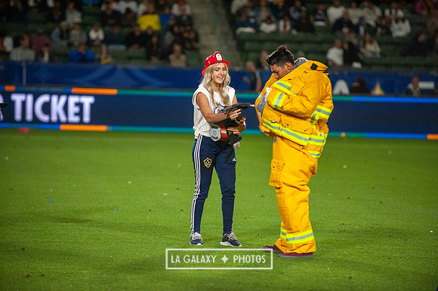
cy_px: 146
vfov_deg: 6.9
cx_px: 219
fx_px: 2432
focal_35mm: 200
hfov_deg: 10.3
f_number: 2.8
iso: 3200
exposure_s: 1/2500
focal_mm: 200
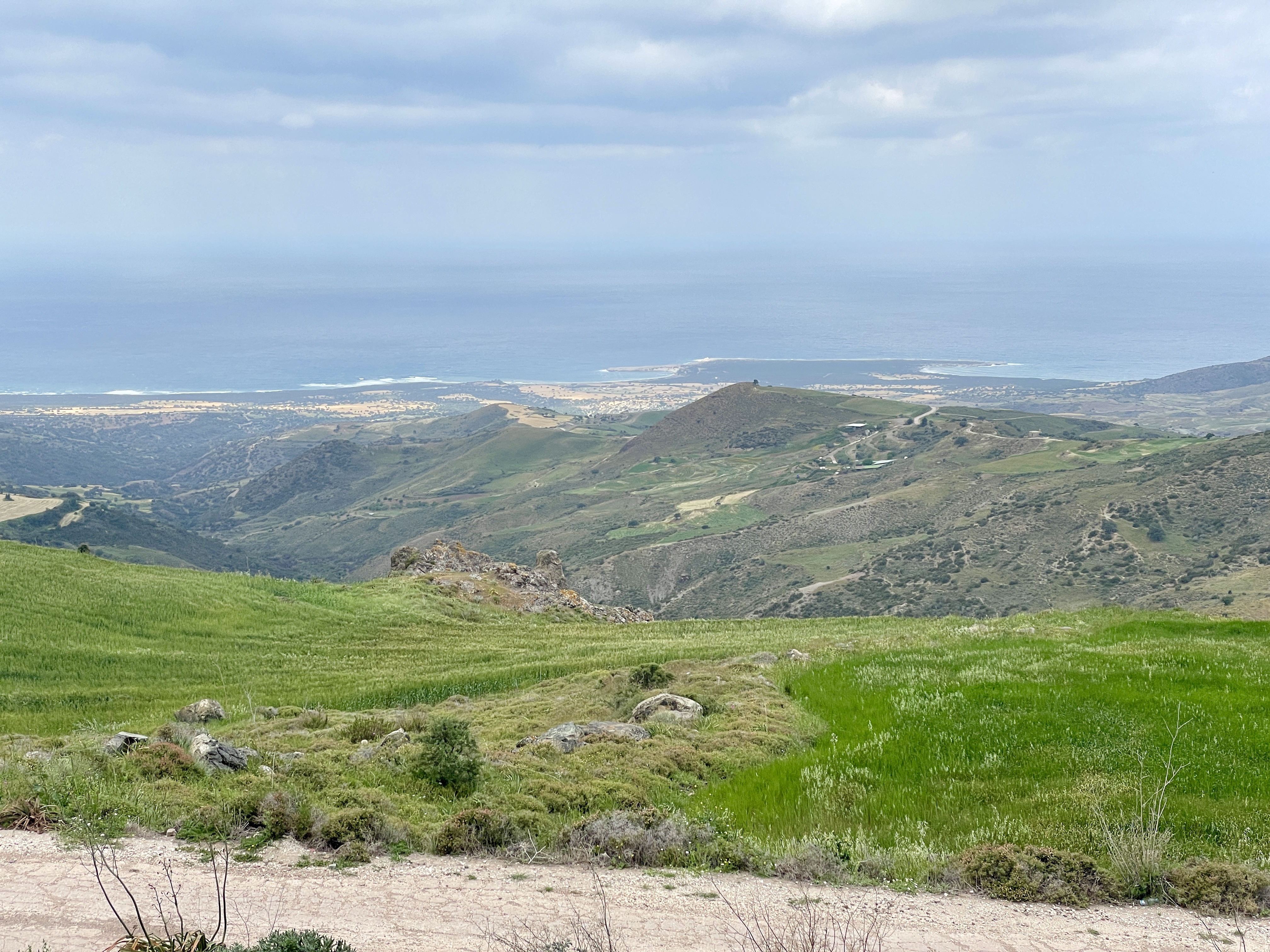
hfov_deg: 36.8
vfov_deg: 28.0
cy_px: 476
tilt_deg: -6.9
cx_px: 635
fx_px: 1908
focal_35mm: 52
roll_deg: +0.5
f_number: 2
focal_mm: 6
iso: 25
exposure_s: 1/1332
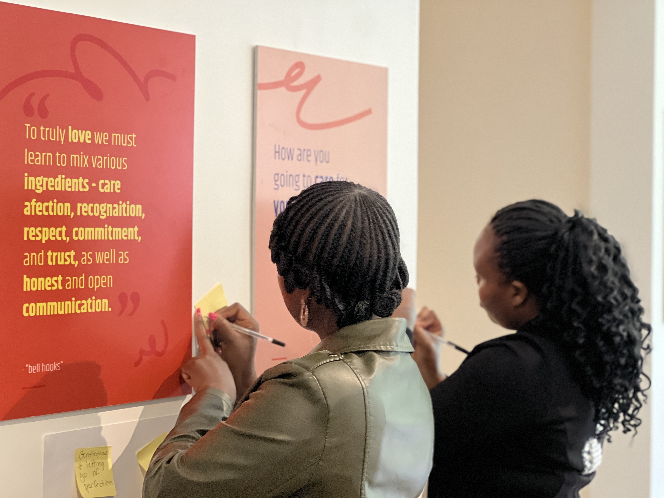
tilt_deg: -0.4
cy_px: 249
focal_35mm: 77
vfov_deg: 19.1
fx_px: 1477
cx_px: 332
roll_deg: +0.1
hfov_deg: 25.3
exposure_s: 1/14
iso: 500
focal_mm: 9
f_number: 2.8
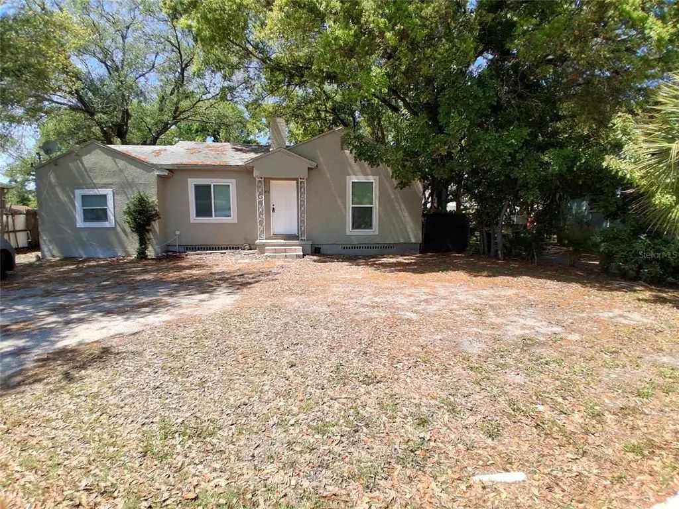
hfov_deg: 91.0
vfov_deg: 74.7
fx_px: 333
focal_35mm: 17
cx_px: 340
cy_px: 254
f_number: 2.2
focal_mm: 1.4
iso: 50
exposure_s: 1/740
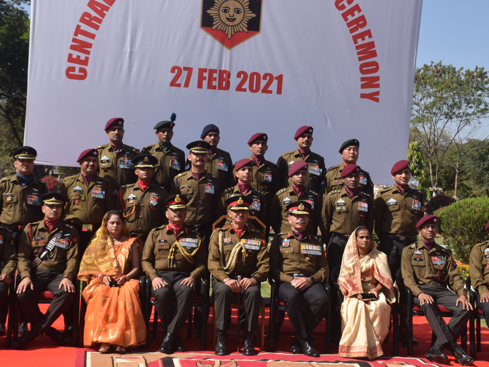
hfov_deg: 33.8
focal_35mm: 57
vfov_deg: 25.7
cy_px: 177
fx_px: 805
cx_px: 236
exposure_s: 1/640
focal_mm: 32
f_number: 9
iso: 250
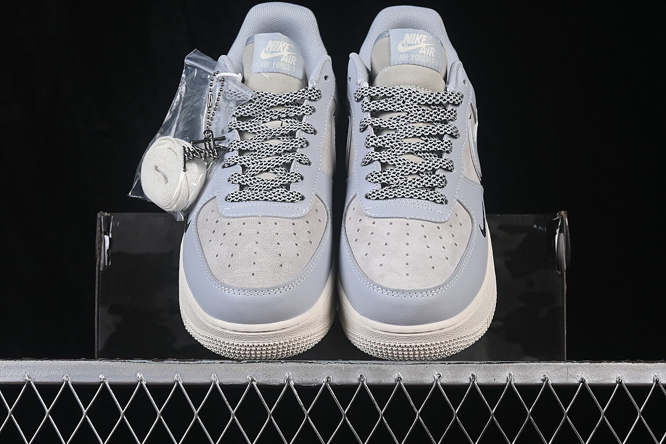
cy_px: 222
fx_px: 1387
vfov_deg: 18.2
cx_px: 333
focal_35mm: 75
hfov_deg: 27.0
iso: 160
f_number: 8
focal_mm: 50
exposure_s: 1/80
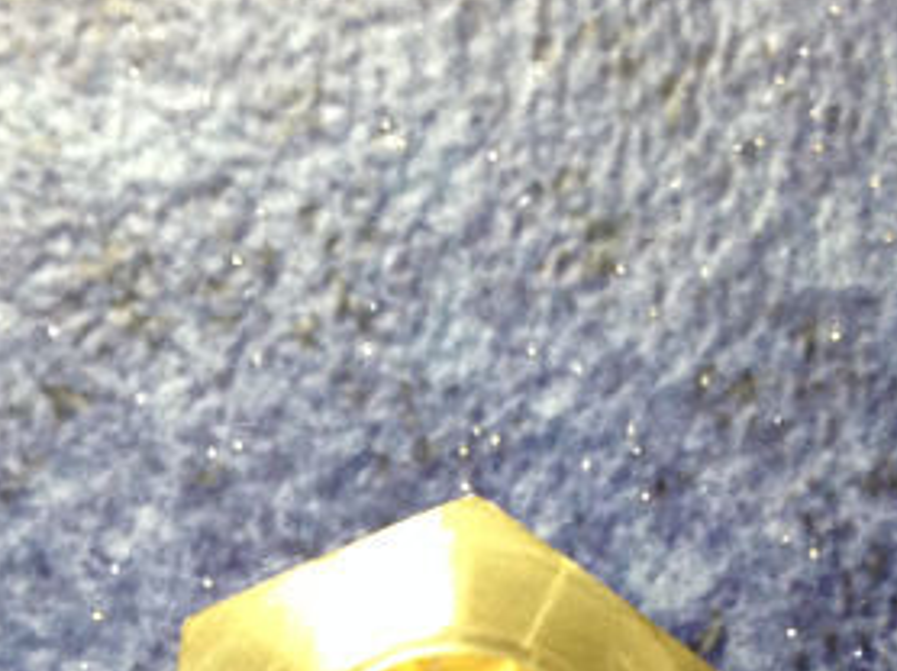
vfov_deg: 15.1
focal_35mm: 95
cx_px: 448
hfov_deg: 20.7
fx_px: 2460
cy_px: 768
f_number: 2.4
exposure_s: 1/20
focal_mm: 4.12
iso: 160
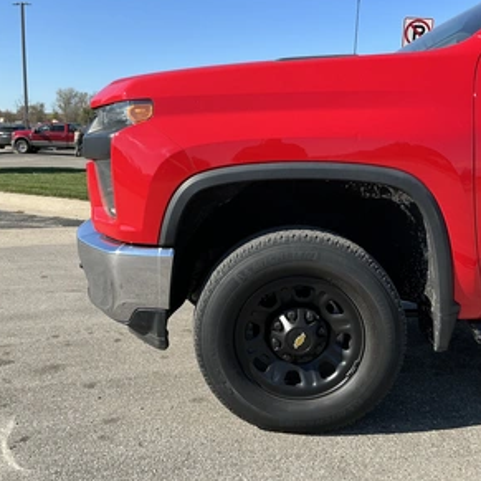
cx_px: 226
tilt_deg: -8.7
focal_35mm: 34
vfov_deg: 48.4
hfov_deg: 48.4
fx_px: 535
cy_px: 236
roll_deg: -1.9
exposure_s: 1/1076
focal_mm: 3
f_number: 1.8
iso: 25
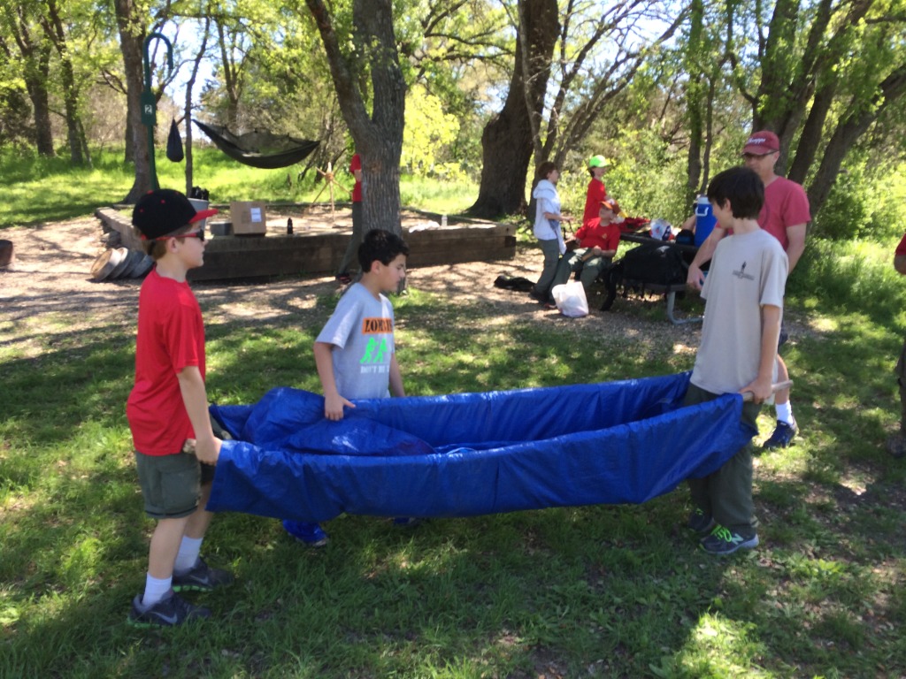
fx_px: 759
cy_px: 340
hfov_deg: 61.7
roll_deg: -2.5
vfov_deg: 48.2
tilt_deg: -12.2
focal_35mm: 29
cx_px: 453
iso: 32
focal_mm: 4.15
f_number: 2.2
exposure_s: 1/299
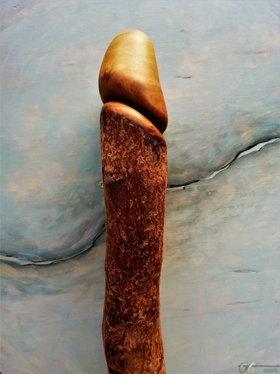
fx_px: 280
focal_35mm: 26
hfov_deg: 53.1
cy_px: 187
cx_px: 140
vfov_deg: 67.3
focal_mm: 3.46
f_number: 2.2
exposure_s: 1/33.3
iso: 80
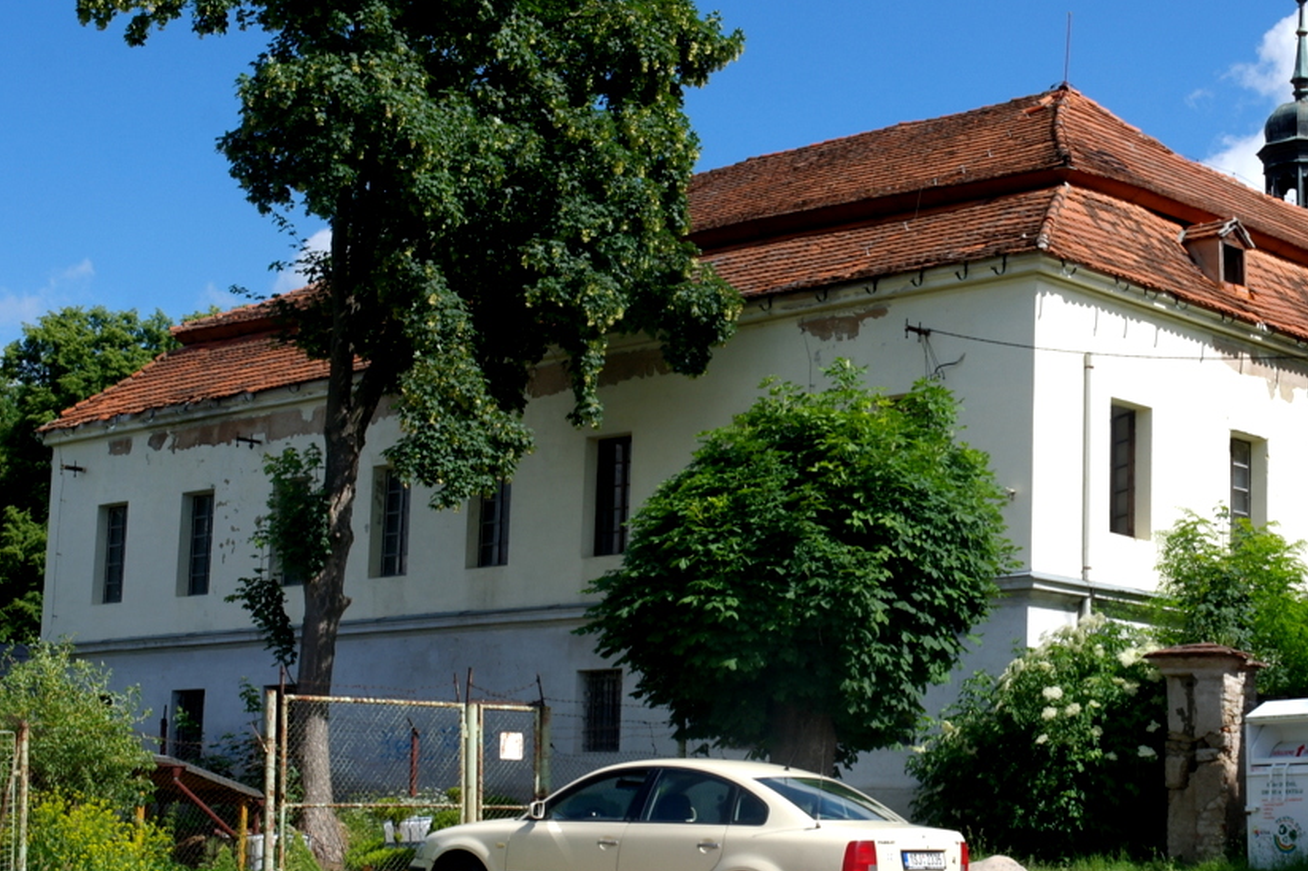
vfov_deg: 20.3
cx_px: 810
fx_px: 2434
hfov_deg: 30.0
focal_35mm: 67
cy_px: 497
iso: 100
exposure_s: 1/100
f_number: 11
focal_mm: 30
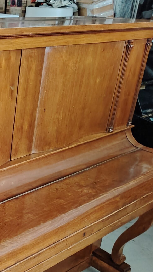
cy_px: 195
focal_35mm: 51
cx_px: -41
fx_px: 368
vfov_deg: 39.8
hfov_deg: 21.4
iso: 6848
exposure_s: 1/50
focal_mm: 5.25
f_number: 1.75
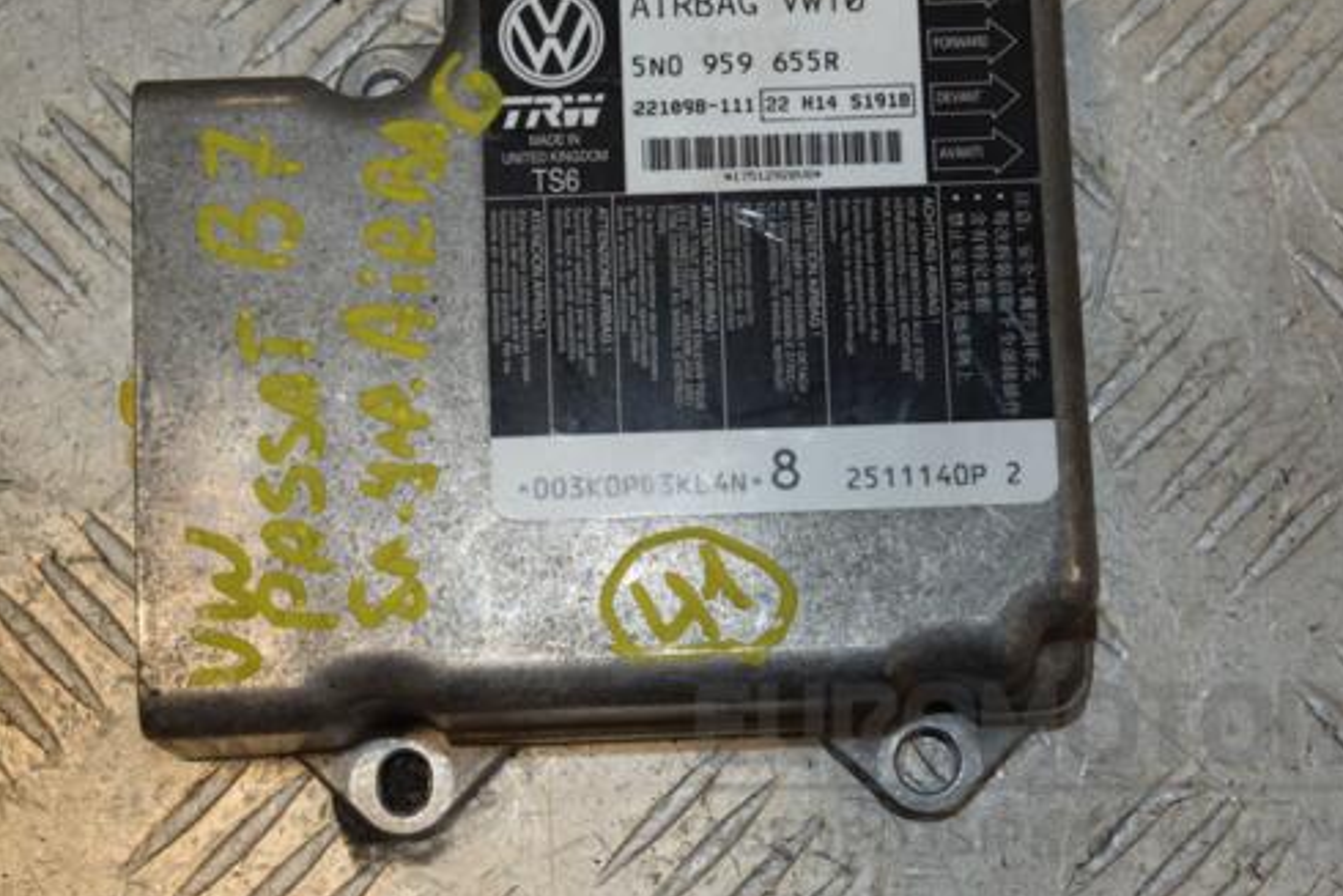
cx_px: 644
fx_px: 3083
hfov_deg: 24.6
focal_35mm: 83
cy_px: 359
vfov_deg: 16.5
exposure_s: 1/200
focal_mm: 45
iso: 800
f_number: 10
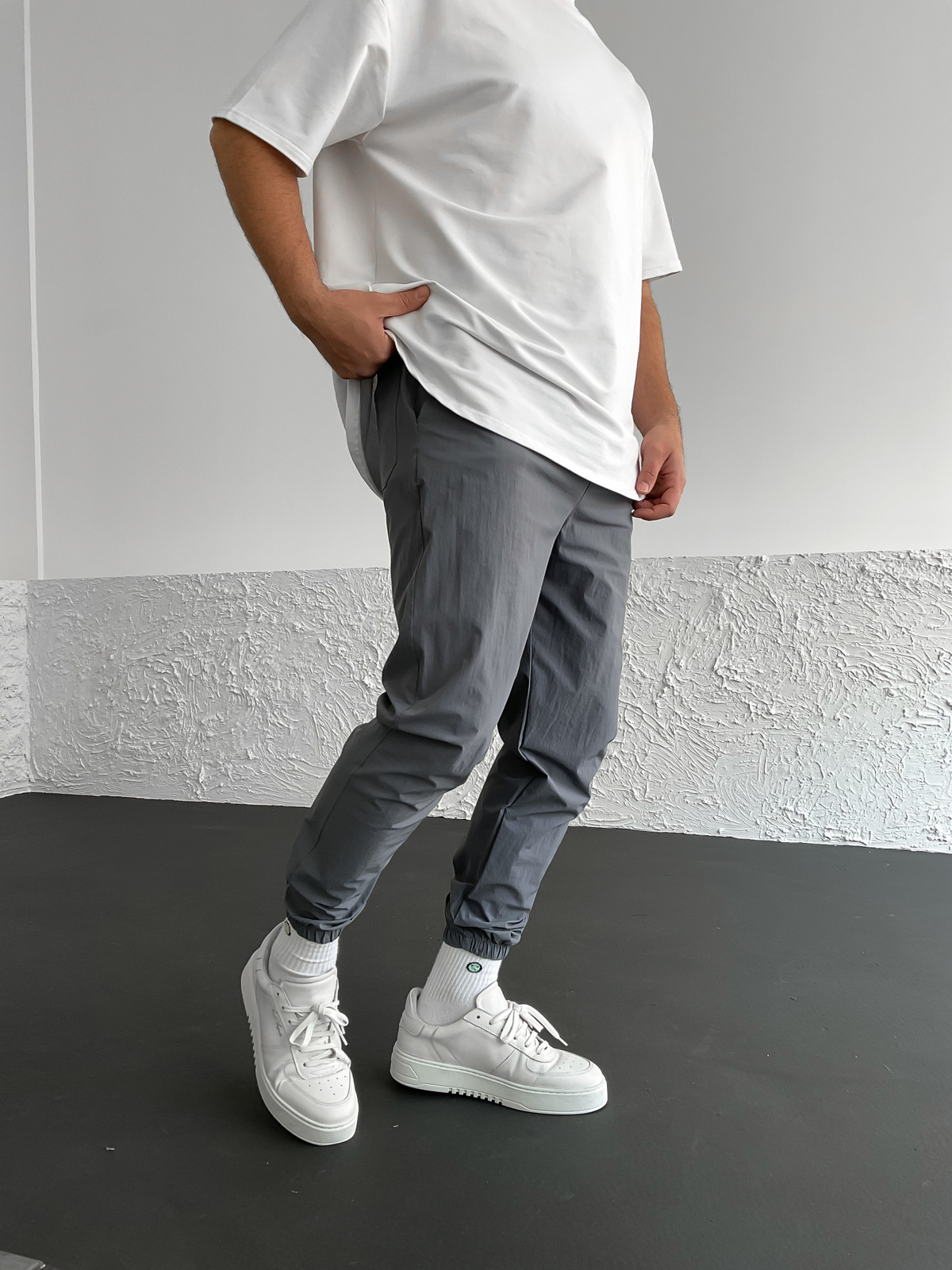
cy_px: 635
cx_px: 476
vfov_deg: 61.7
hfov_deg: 48.2
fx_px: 1063
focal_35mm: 29
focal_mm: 3
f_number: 1.8
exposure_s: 1/120
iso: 25
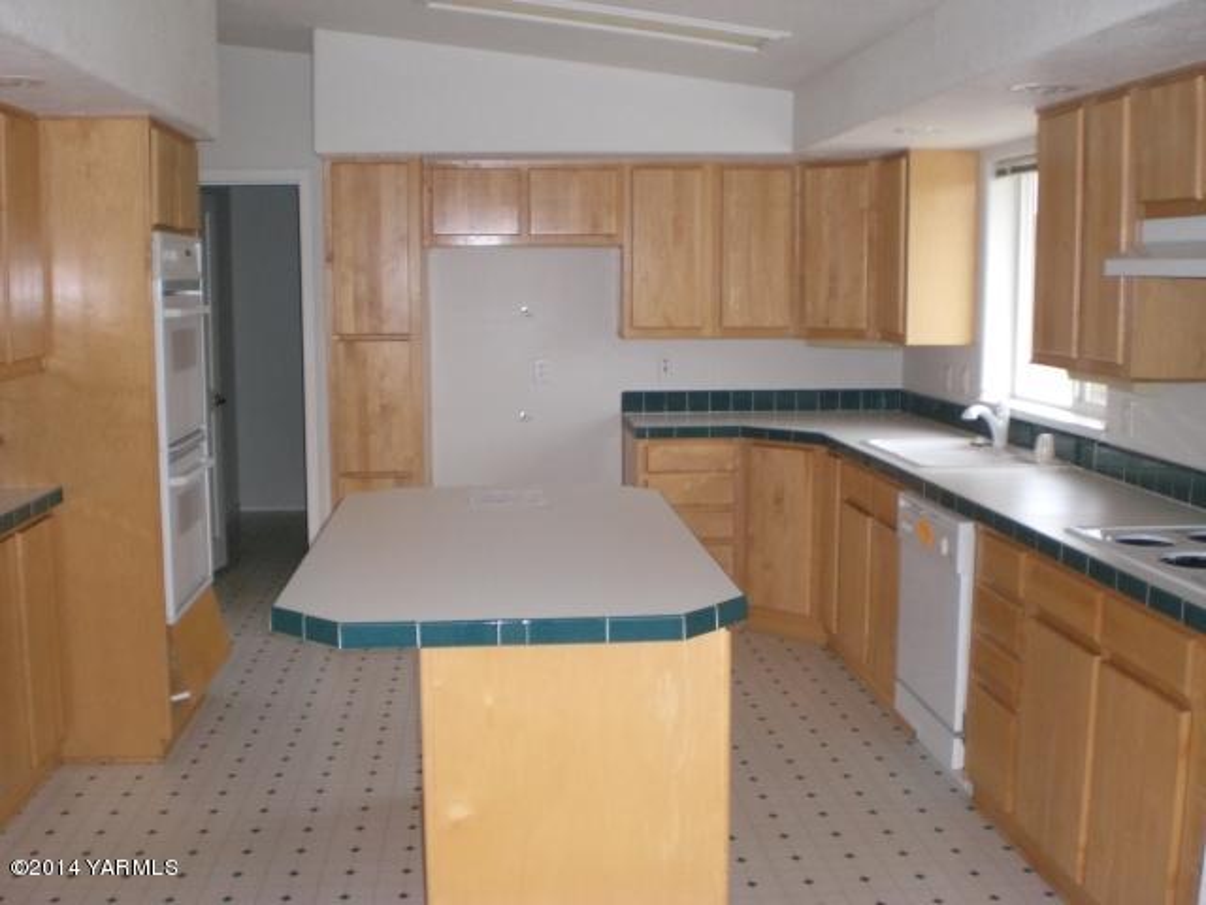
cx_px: 603
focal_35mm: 38
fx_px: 1324
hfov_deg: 49.0
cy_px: 452
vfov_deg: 37.7
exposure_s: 1/60
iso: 200
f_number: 3.1
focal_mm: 6.3
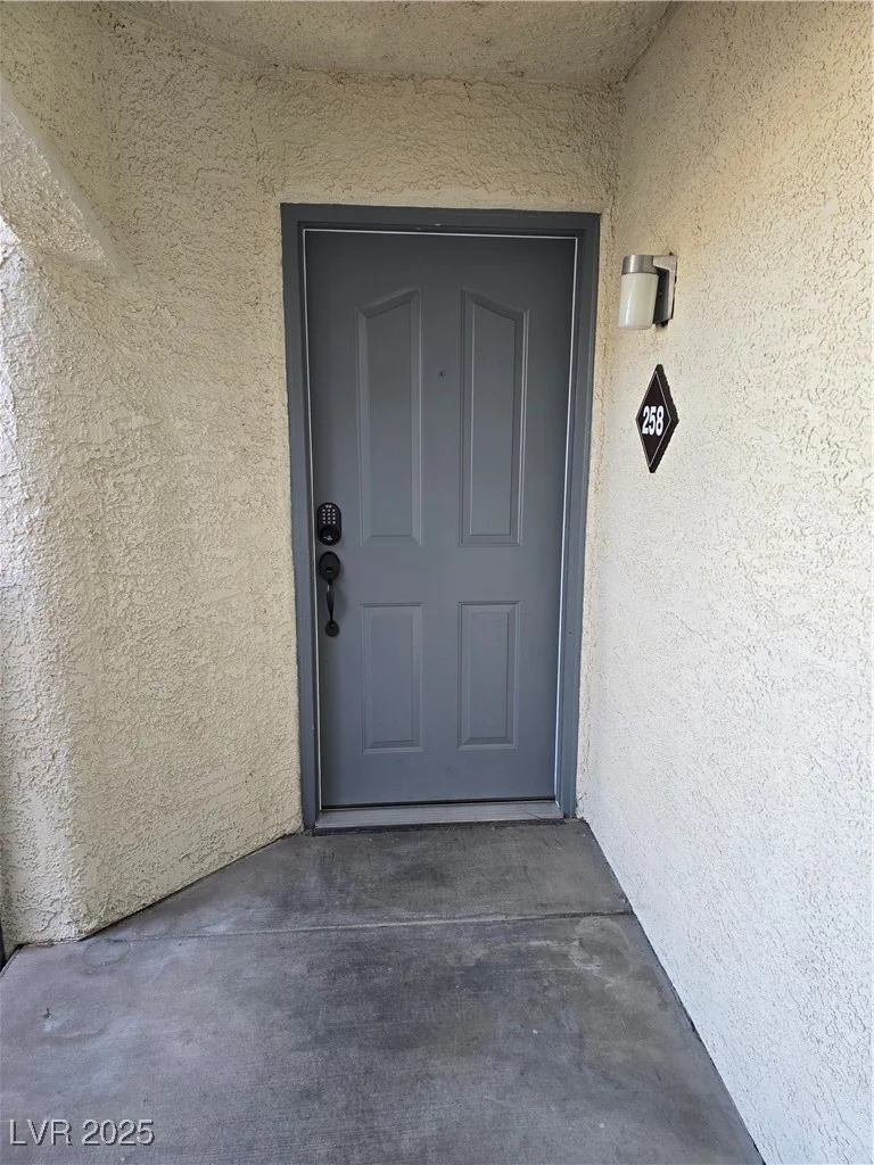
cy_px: 582
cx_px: 437
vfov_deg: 73.9
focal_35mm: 23
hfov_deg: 58.9
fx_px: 774
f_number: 1.7
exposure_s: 1/120
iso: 100
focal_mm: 6.3
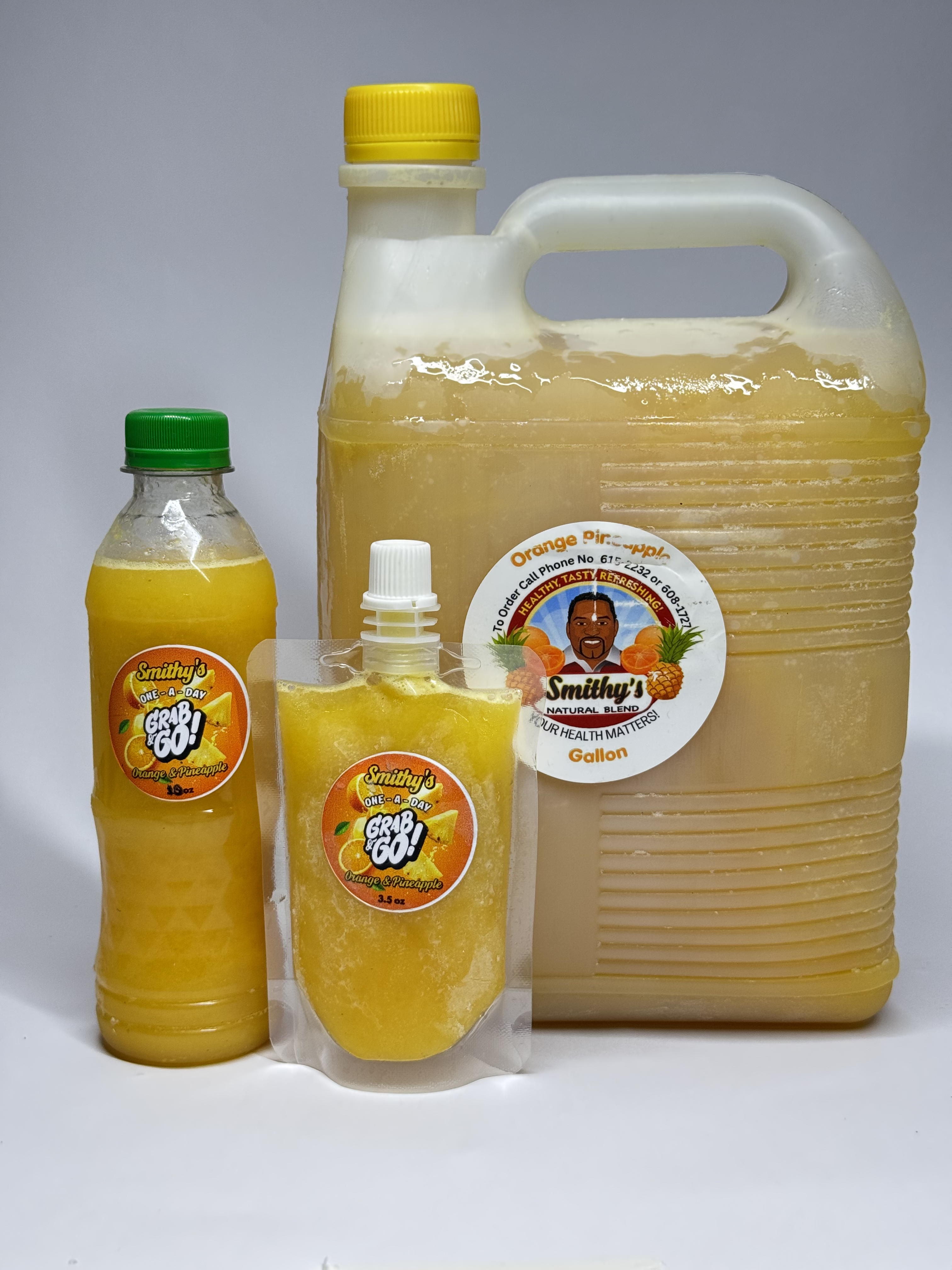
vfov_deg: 39.7
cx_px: 476
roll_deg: +0.5
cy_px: 635
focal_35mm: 48
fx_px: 1760
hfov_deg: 30.3
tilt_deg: -9.3
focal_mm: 6.76
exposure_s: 1/60
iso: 100
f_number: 1.78
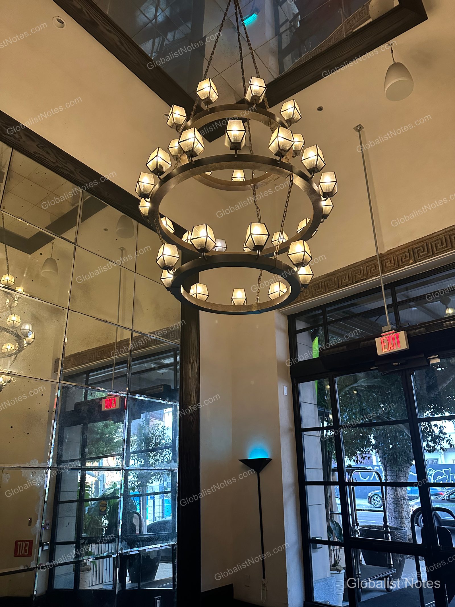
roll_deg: -1.3
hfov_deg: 56.8
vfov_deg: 71.6
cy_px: 304
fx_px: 421
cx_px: 228
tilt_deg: +22.1
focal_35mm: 24
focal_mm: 6.86
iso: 640
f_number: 1.78
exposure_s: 1/60
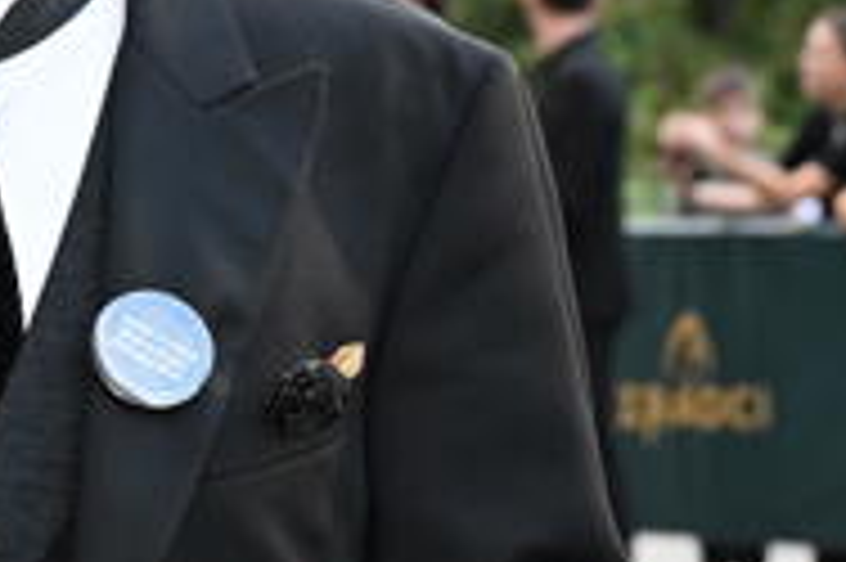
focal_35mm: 206
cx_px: -310
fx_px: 4837
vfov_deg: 6.7
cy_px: 405
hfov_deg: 9.8
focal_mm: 56
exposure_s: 1/500
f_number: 4.5
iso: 2000
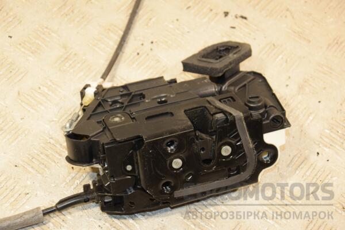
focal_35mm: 93
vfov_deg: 14.7
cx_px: 172
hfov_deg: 21.9
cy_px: 115
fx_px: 891
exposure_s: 1/125
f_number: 5.3
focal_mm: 62
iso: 800
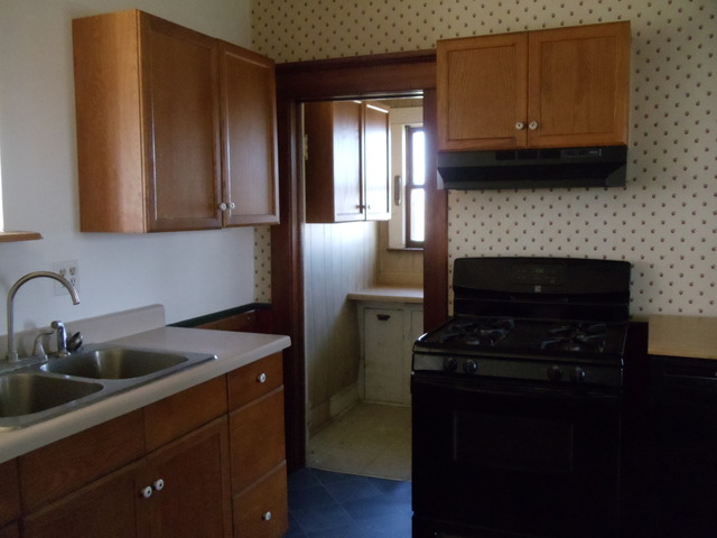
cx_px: 358
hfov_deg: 42.9
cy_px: 269
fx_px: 911
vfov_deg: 32.9
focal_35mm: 44
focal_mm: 6
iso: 800
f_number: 3.5
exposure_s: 1/80
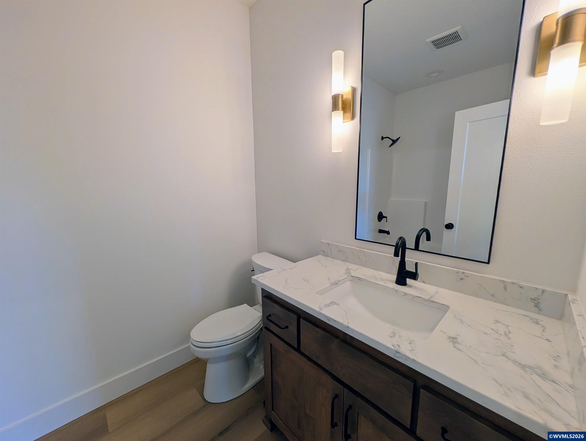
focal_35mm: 12
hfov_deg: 110.5
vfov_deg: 94.6
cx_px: 293
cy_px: 220
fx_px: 203
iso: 41
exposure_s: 1/348
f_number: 1.7
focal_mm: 2.02
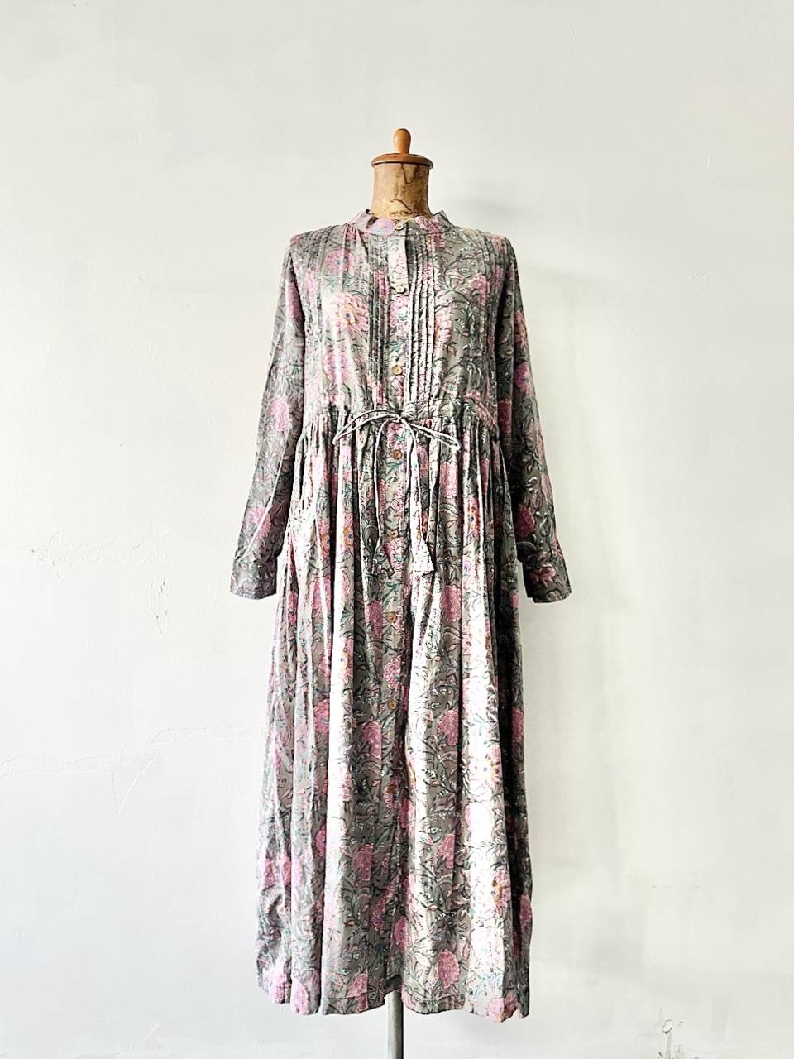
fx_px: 795
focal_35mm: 26
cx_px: 397
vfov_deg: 67.3
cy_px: 530
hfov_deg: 53.1
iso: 160
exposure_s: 1/60
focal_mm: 5.1
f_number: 1.6
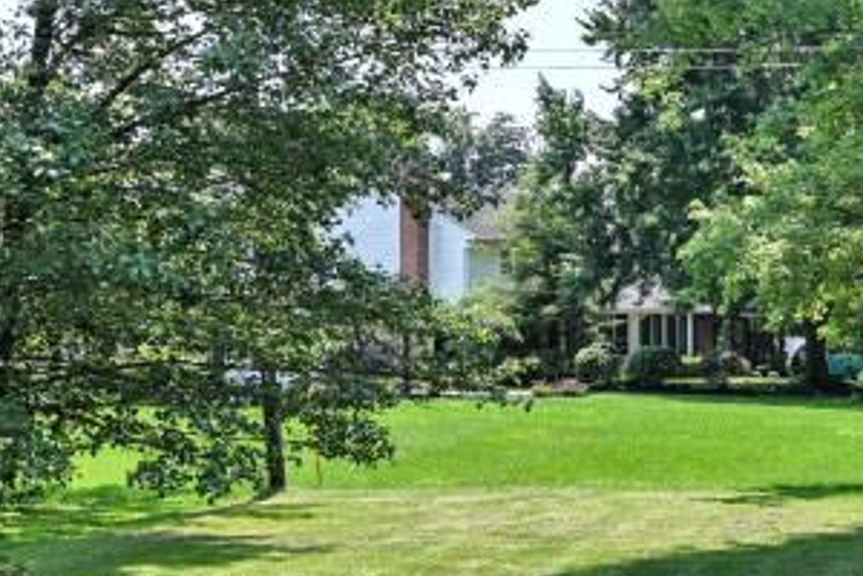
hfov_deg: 26.5
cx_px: 961
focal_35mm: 70
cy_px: 377
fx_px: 1678
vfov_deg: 19.4
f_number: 6.3
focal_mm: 14
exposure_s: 1/320
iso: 100
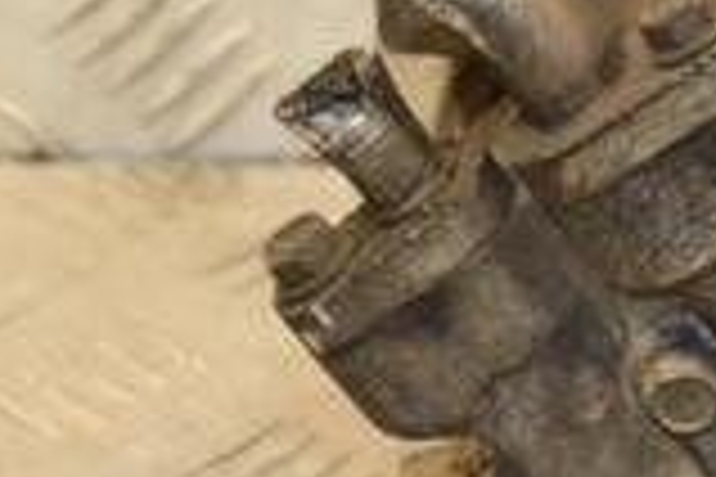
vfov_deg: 3.9
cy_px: 306
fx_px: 7000
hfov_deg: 5.8
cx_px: 838
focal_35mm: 352
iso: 800
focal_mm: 62
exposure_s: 1/125
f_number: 5.3
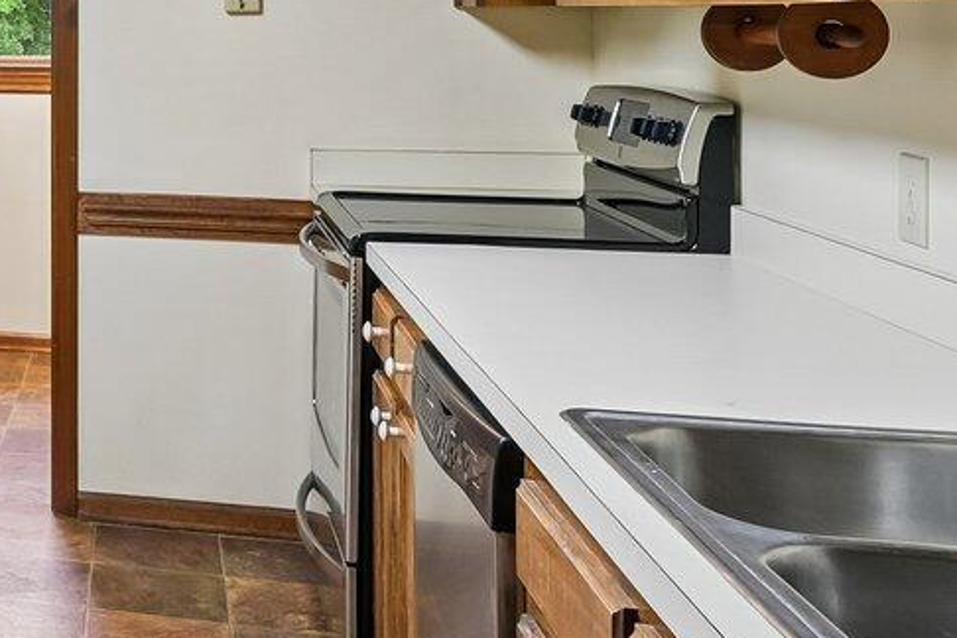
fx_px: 1568
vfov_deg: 22.2
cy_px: 9
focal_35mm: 59
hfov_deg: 27.4
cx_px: -339
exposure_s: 1/10
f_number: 8
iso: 400
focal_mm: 14
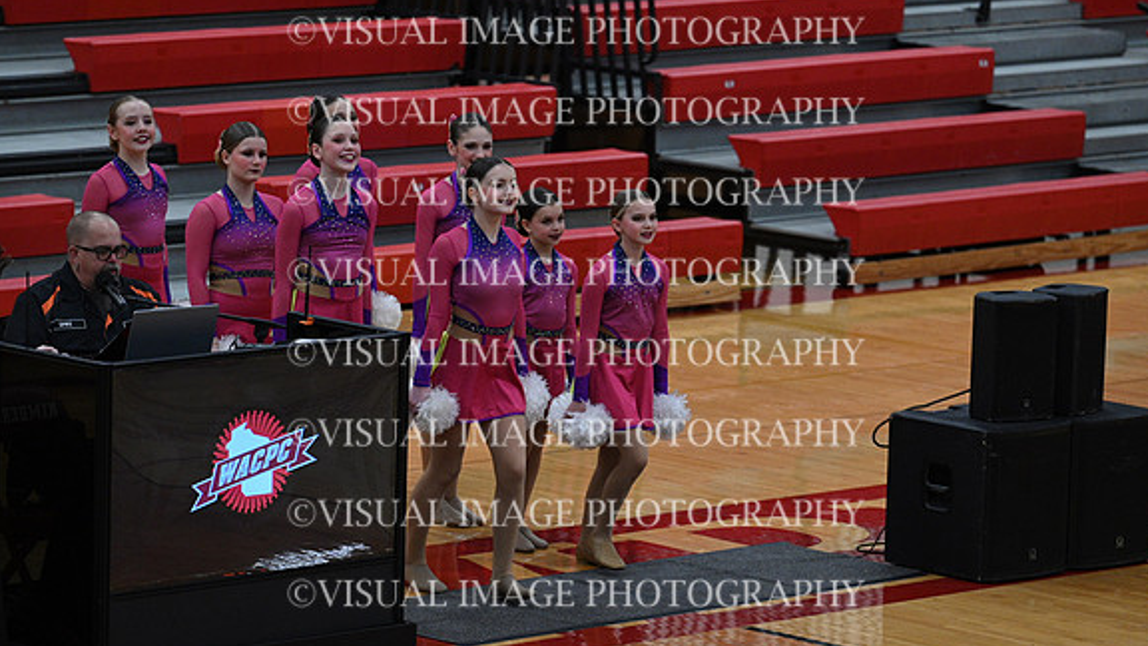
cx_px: 576
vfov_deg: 5.8
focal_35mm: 211
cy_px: 312
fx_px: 6423
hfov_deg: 10.2
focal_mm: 200
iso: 4000
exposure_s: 1/400
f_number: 4
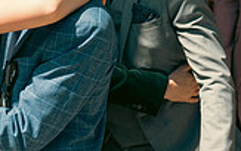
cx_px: 22
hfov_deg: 14.3
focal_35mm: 145
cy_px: -1
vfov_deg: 9.0
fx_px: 953
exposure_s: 1/800
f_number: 3.5
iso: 100
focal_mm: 40
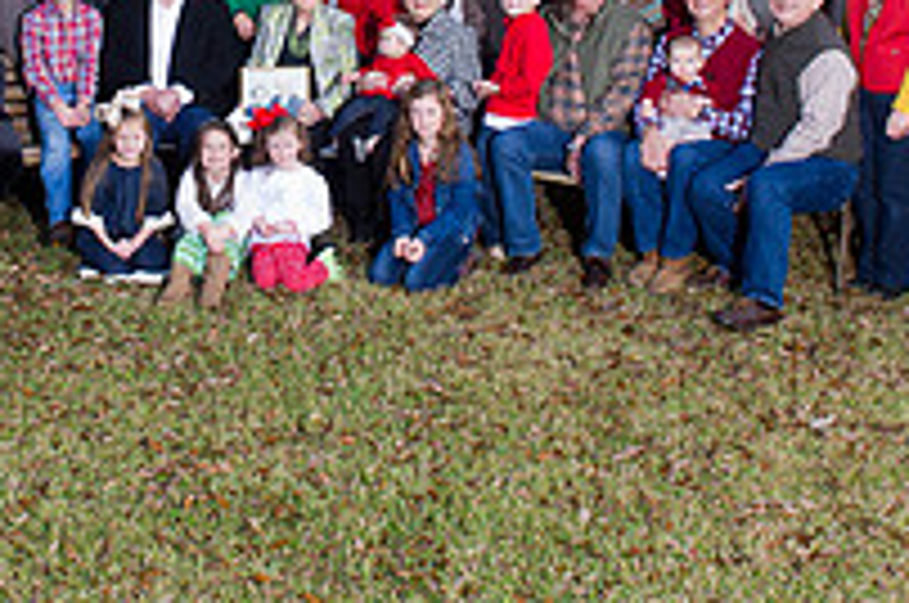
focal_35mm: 69
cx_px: 207
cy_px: -76
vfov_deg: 18.8
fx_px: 1739
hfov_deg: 28.8
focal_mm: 24
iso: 1000
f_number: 8
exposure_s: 1/250
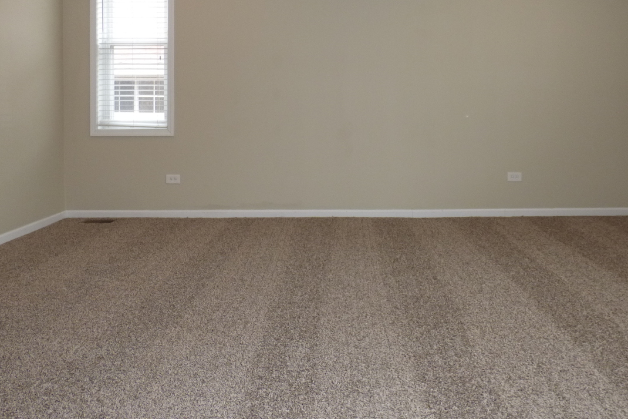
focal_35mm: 28
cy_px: 111
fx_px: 488
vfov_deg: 45.0
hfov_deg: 65.4
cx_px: 336
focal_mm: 3.58
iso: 160
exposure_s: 1/60
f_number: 2.8
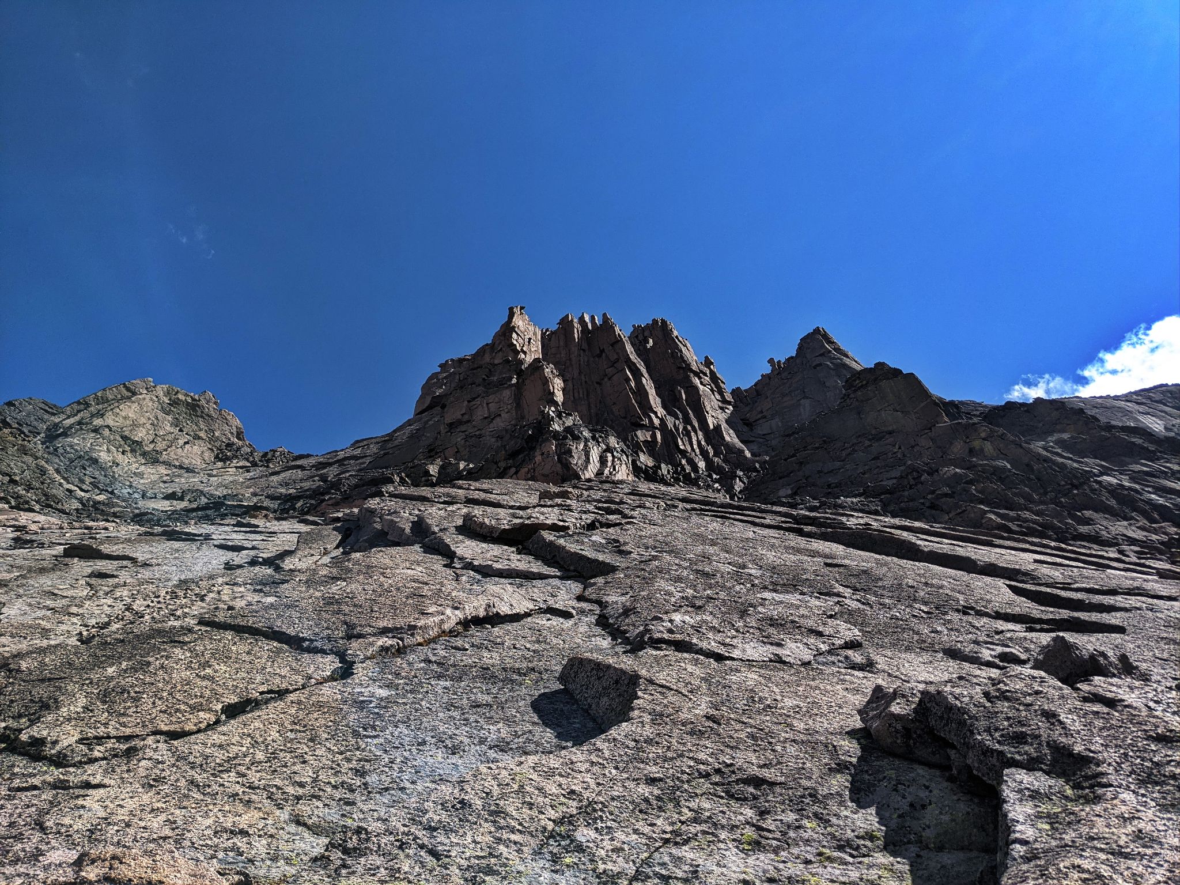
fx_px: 920
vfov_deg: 51.4
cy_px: 442
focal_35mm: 27
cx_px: 590
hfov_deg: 65.3
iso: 56
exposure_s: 1/5882
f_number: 1.73
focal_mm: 4.38
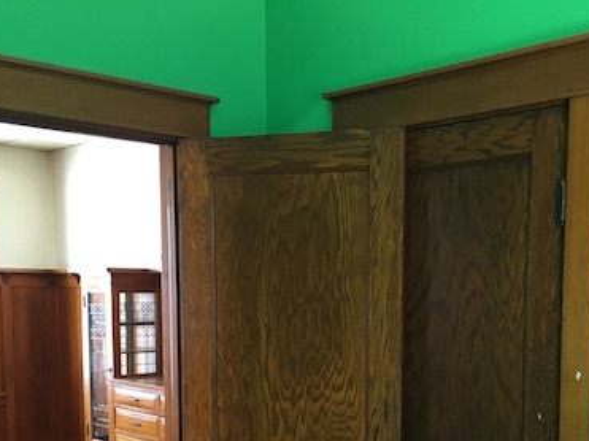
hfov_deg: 38.2
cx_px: 319
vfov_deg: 28.2
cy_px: 378
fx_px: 850
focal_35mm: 50
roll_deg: -0.5
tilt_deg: -6.4
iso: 200
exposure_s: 1/30
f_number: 2.2
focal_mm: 4.15
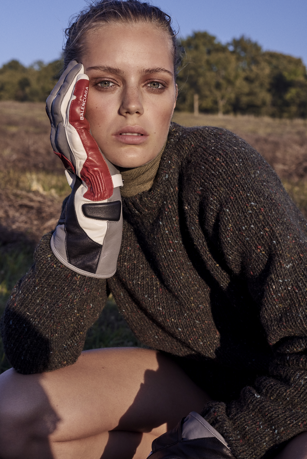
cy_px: 230
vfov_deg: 39.6
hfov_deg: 27.0
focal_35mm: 50
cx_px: 154
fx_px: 639
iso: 500
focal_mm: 50
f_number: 8
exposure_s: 1/1000
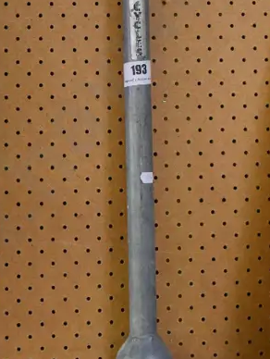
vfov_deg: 16.7
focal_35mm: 116
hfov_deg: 12.8
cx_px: 159
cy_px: 17
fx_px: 1204
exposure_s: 1/13
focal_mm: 22
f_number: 4.8
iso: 3200
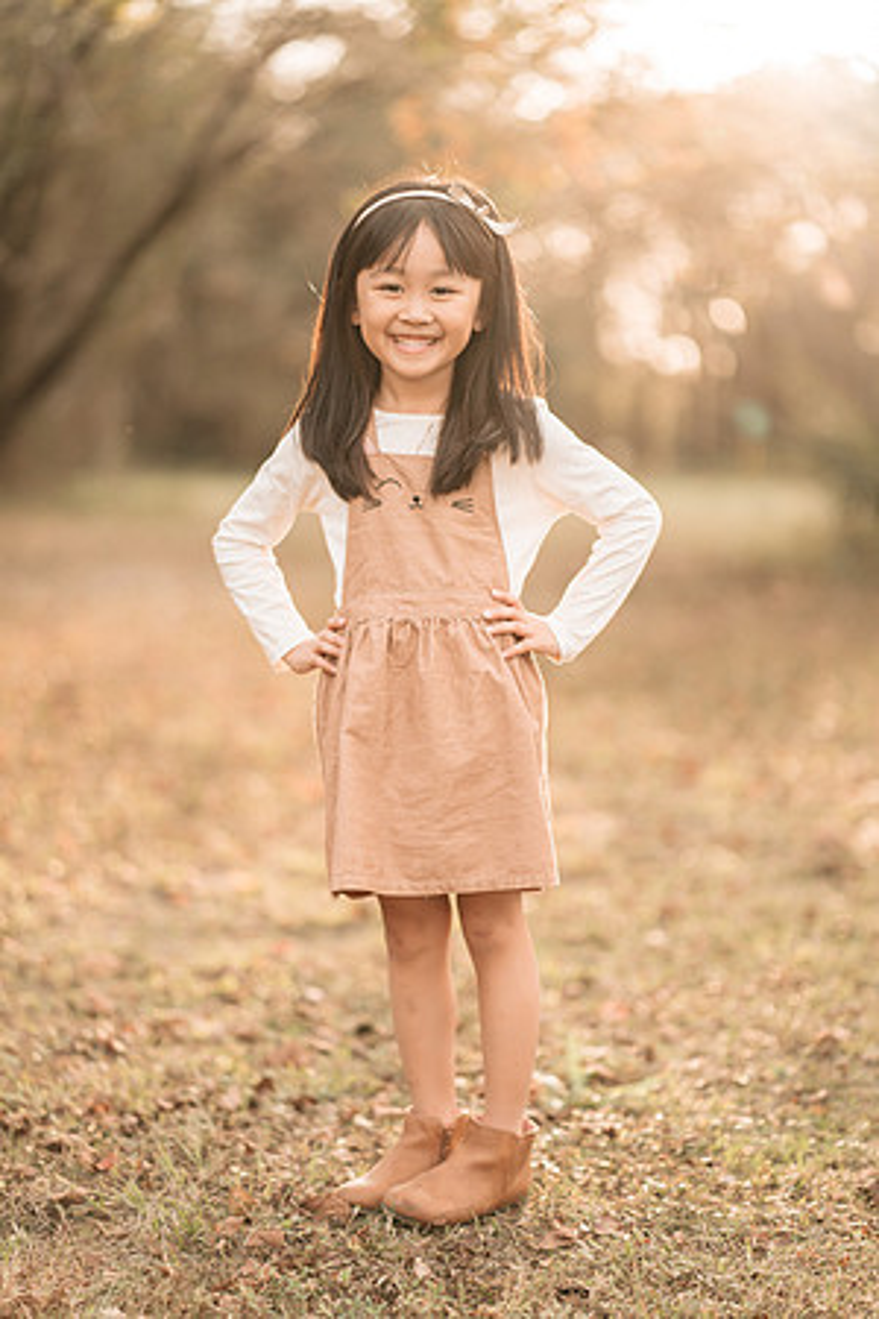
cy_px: 660
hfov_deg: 16.1
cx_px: 440
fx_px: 3113
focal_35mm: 85
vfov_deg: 23.9
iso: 200
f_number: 1.8
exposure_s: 1/800
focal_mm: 85
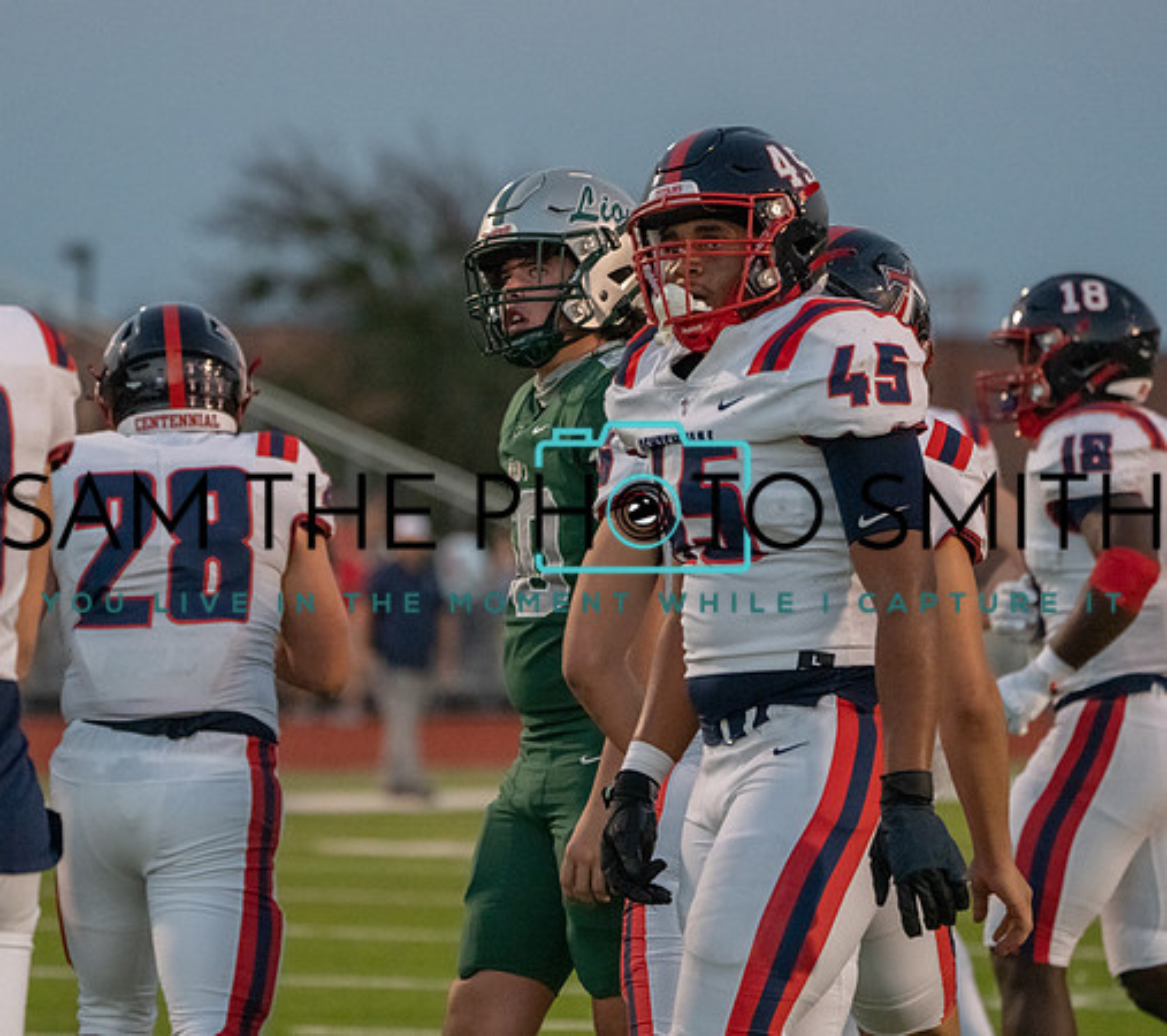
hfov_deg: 6.1
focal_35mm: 304
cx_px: 512
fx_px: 10966
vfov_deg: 5.4
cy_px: 503
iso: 12800
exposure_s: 1/1250
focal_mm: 247
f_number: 5.6
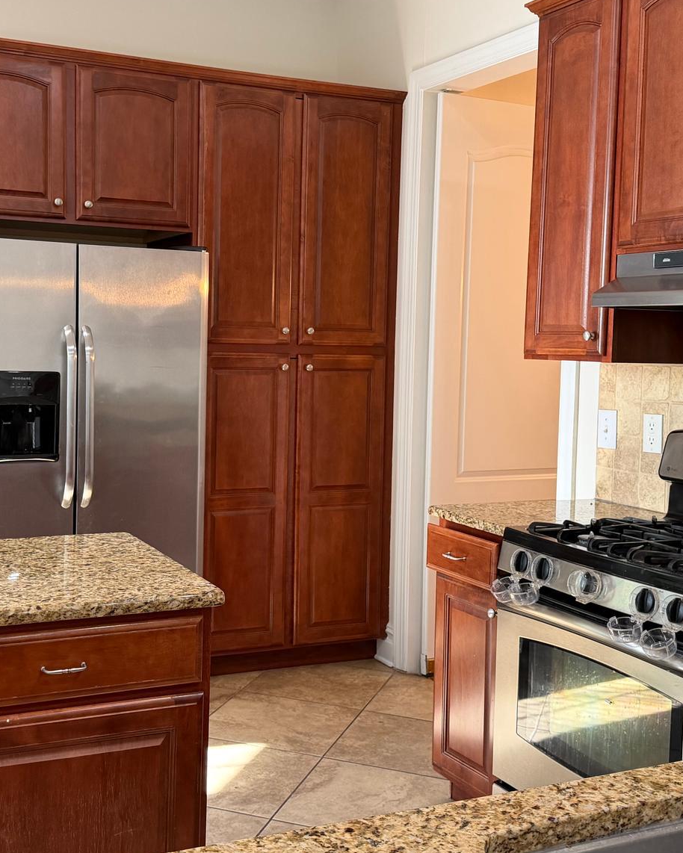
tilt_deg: -2.6
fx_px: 1061
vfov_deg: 43.8
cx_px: 246
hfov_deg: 35.4
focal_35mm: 42
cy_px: 397
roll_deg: -0.6
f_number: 1.78
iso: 250
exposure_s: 1/60
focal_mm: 6.76
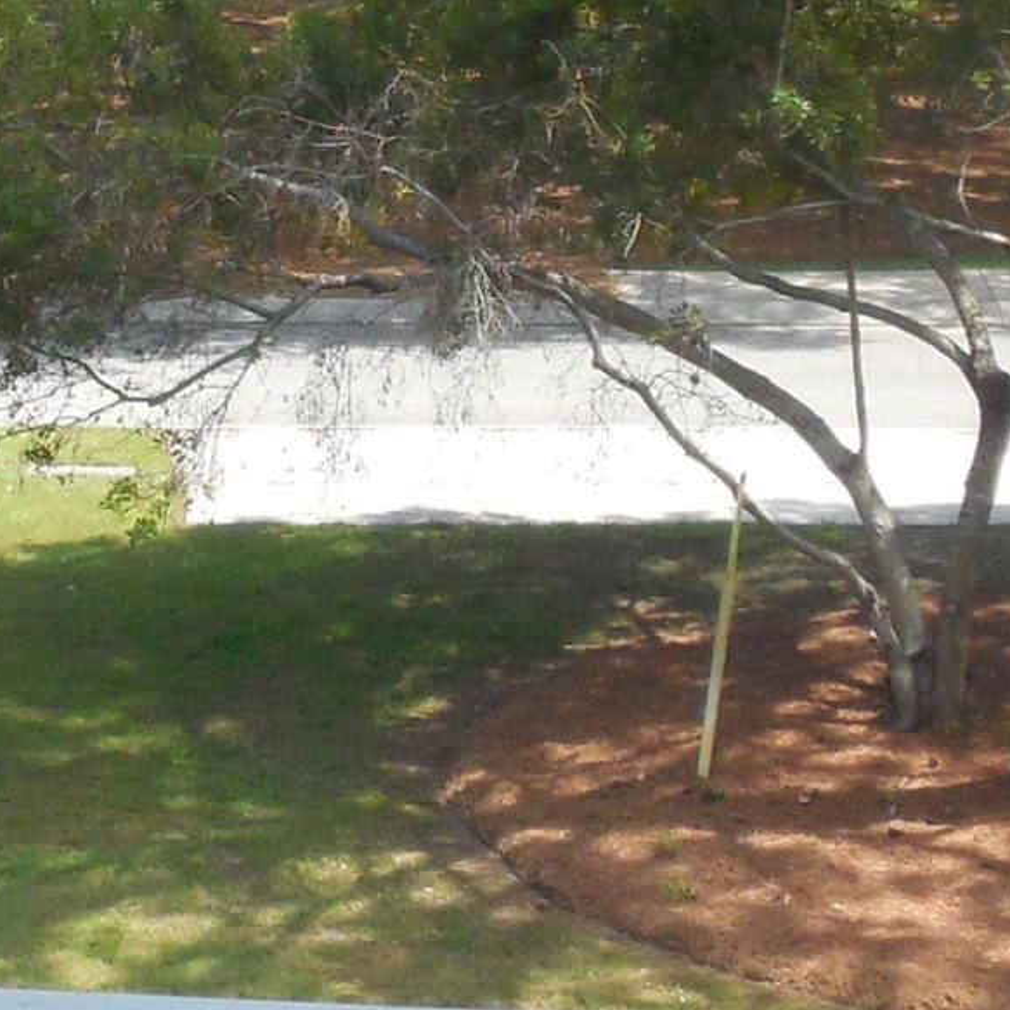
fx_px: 6008
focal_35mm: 182
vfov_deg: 9.4
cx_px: -128
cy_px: -395
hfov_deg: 9.5
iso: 125
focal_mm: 7.1
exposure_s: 1/400
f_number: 3.6
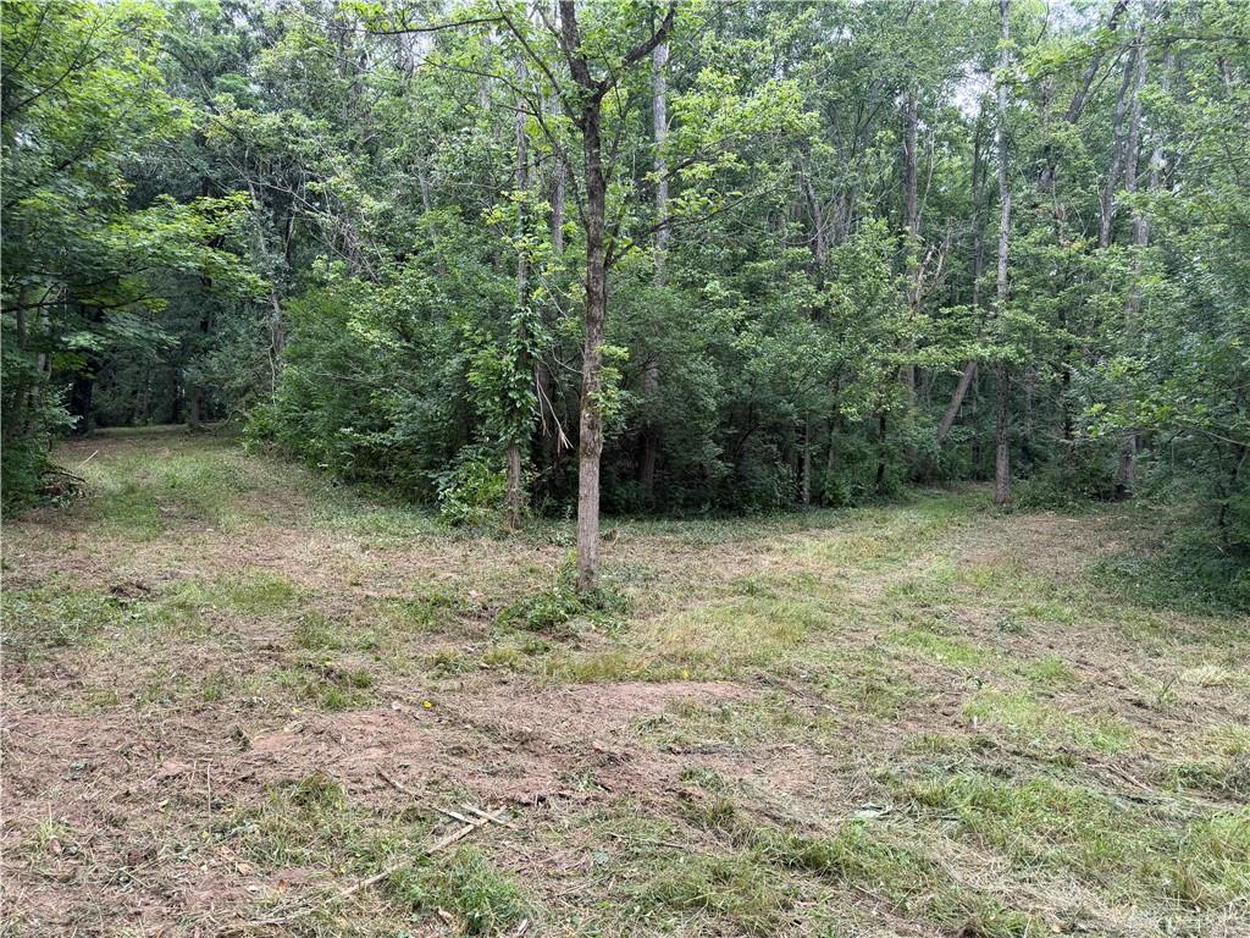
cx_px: 625
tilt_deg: -0.8
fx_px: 867
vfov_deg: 56.8
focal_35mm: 24
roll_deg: -0.7
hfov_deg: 71.6
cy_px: 469
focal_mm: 6.76
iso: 64
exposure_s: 1/165
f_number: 1.78
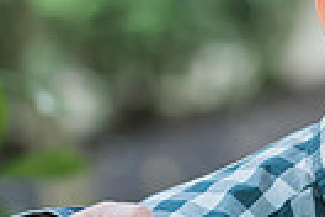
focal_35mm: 549
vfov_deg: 2.5
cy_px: 142
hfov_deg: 3.7
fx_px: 4956
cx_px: 692
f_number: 4
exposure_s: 1/60
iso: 800
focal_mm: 125
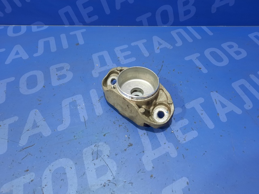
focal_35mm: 25
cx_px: 130
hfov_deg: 69.4
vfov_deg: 54.9
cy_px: 97
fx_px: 187
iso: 250
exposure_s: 1/30
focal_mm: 4.6
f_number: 2
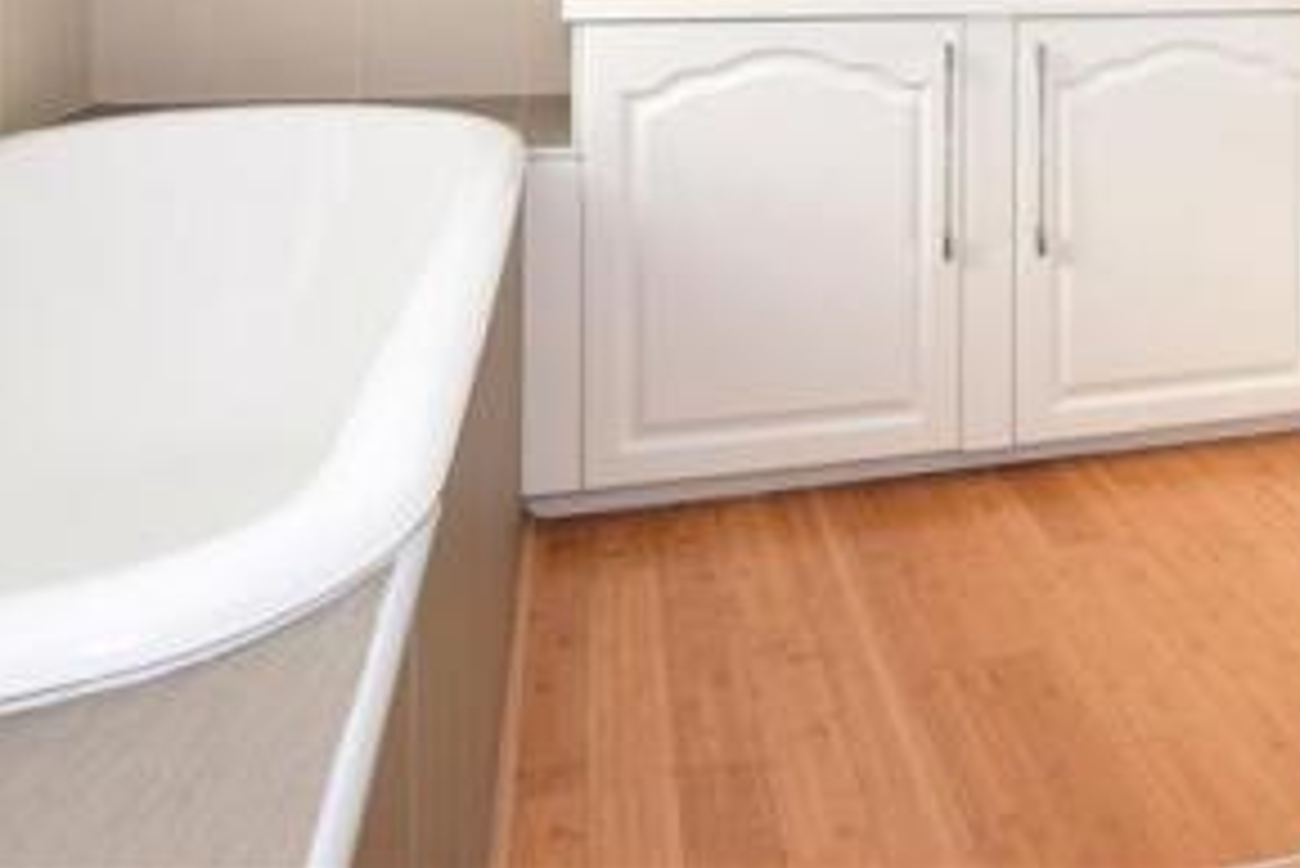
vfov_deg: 33.4
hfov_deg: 53.4
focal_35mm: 34
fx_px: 1228
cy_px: -110
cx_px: 967
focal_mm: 10
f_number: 7.1
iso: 400
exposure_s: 1/60
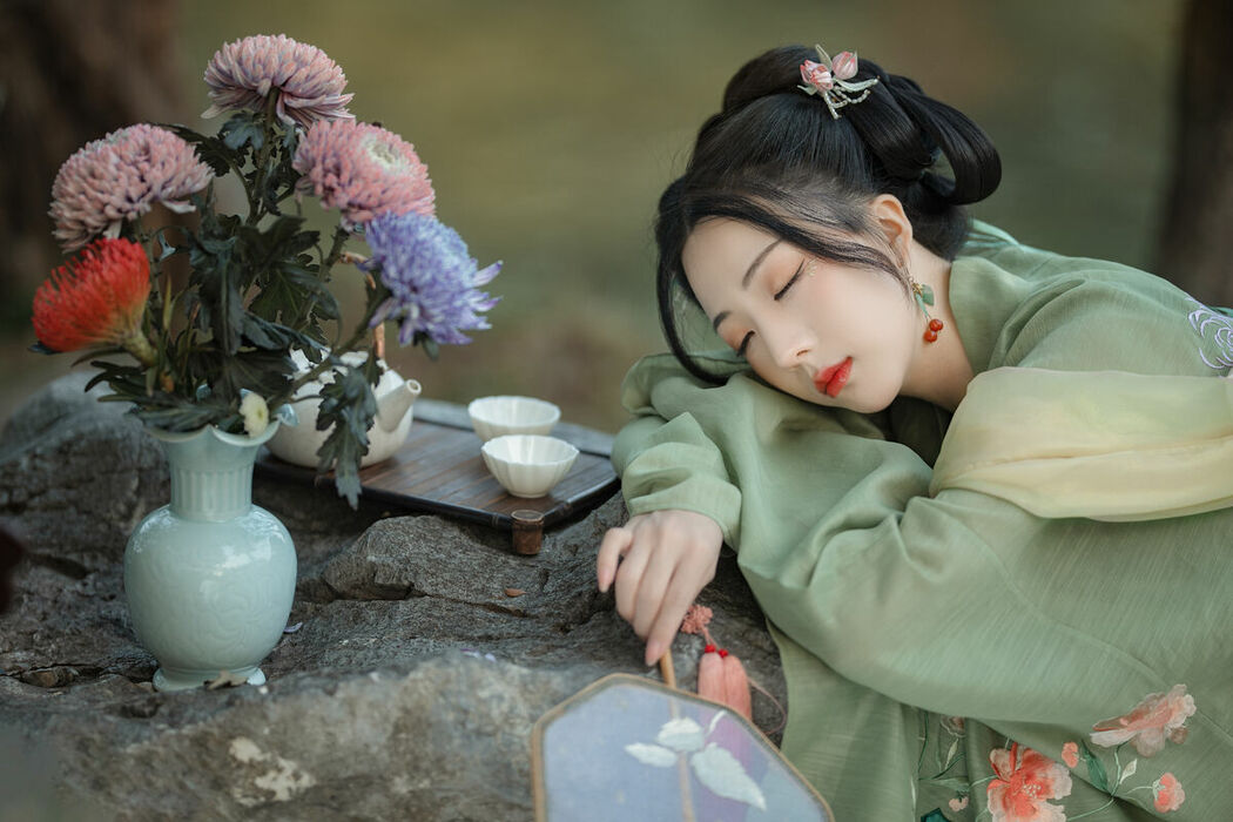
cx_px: 616
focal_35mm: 134
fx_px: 4589
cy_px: 411
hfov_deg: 15.3
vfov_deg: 10.2
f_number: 1.8
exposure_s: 1/160
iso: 100
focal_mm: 135
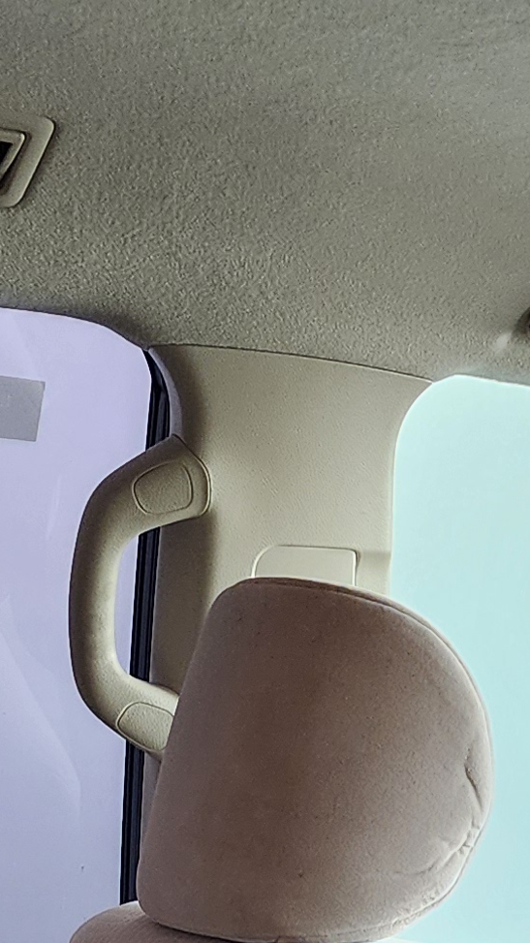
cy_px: 1189
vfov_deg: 19.3
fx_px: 2574
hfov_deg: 11.7
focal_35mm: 103
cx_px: 455
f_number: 1.8
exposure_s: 1/120
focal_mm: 6.4
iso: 320
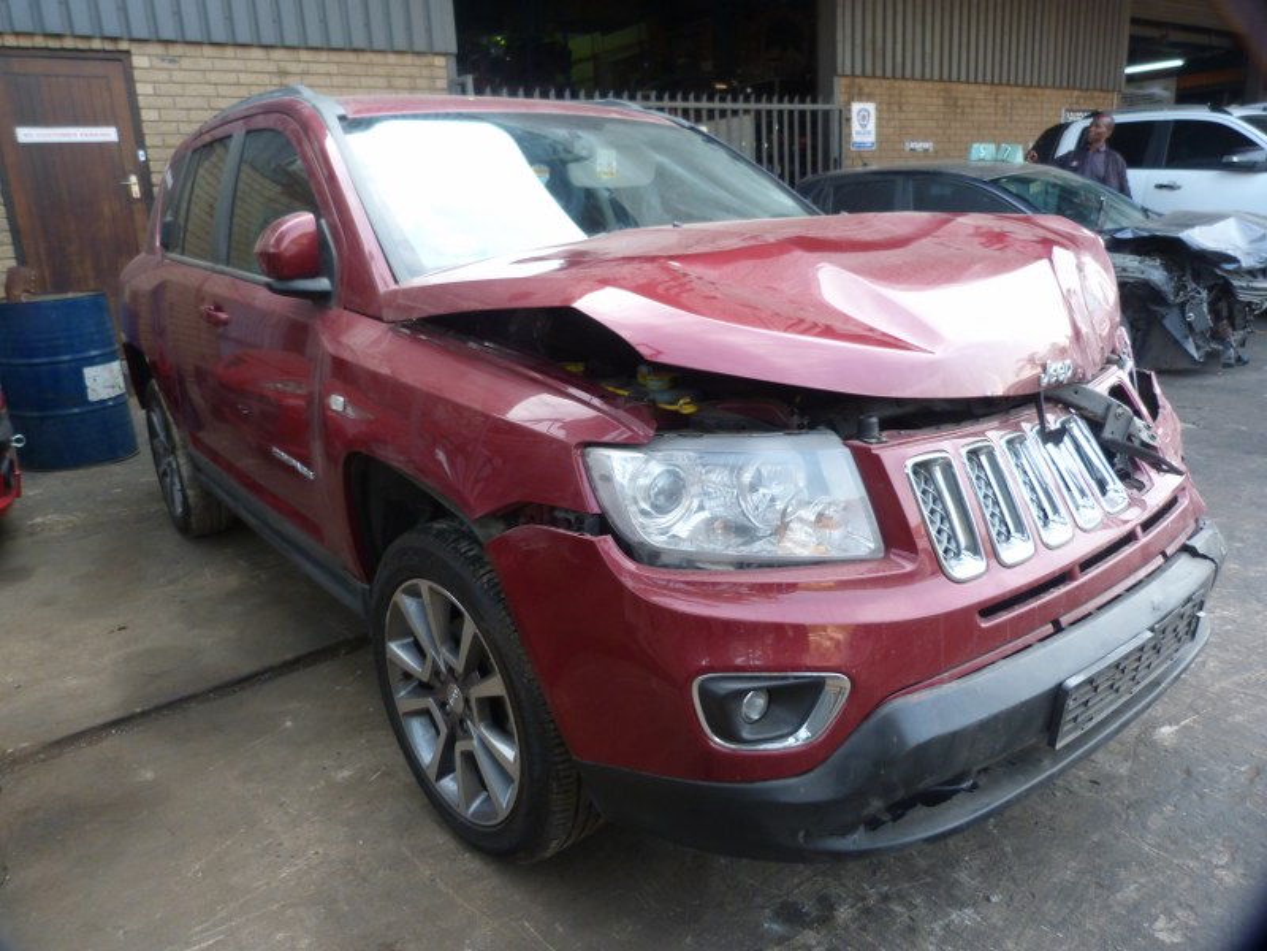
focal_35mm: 25
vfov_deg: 54.9
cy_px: 476
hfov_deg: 69.4
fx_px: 915
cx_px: 634
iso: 125
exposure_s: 1/60
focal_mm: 4.5
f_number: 2.8
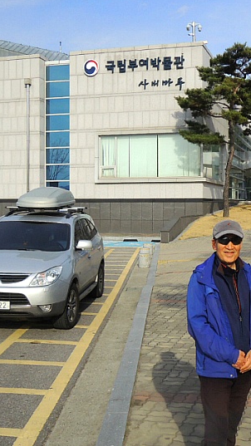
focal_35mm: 46
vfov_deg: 44.6
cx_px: 162
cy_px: 217
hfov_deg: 25.9
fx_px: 544
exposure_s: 1/1600
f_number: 3.2
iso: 100
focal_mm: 4.3
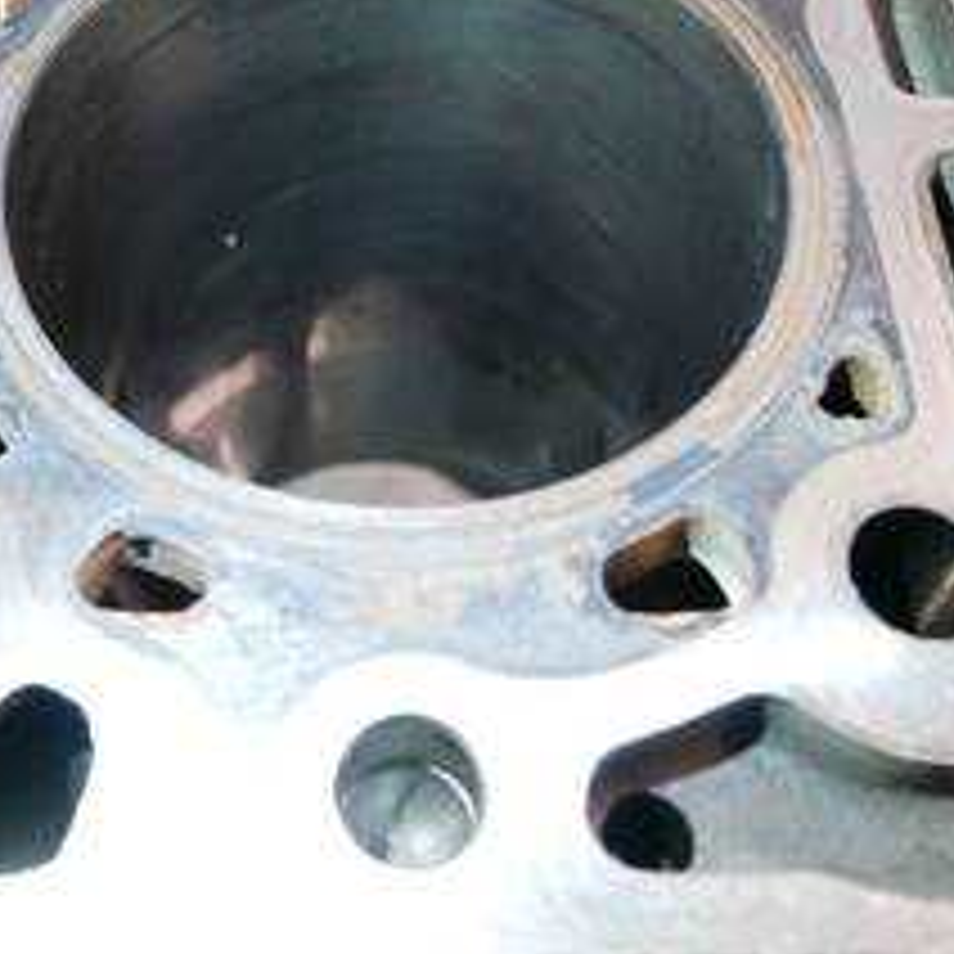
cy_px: 194
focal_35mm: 48
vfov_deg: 34.3
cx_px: 320
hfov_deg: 35.0
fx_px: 1497
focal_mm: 12
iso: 800
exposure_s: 1/60
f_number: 3.5
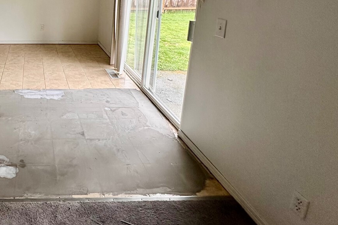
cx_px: 36
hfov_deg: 58.1
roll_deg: -0.2
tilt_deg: -11.8
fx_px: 253
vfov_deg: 43.7
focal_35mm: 27
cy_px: 22
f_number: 2.2
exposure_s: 1/99
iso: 125
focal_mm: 2.22
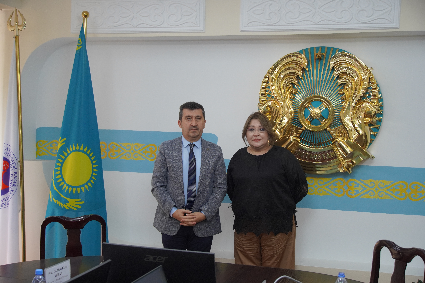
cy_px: 142
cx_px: 212
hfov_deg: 37.9
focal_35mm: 52
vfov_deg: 25.8
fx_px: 620
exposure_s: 1/160
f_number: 4.5
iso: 640
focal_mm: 35
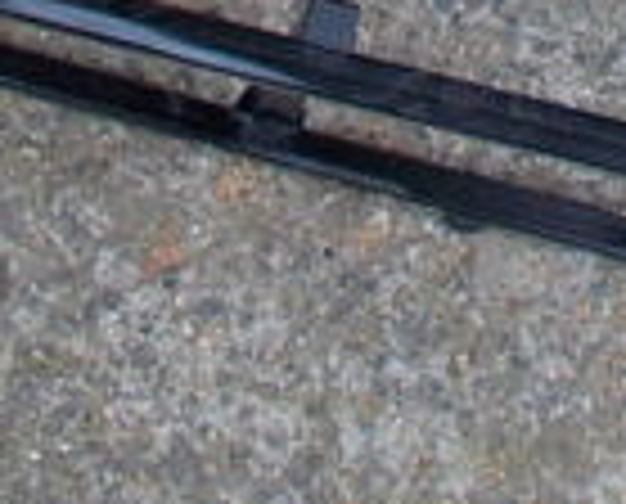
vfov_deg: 7.5
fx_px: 3381
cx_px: 306
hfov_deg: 10.6
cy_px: -981
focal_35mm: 182
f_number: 3.2
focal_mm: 4.6
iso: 80
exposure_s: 1/160
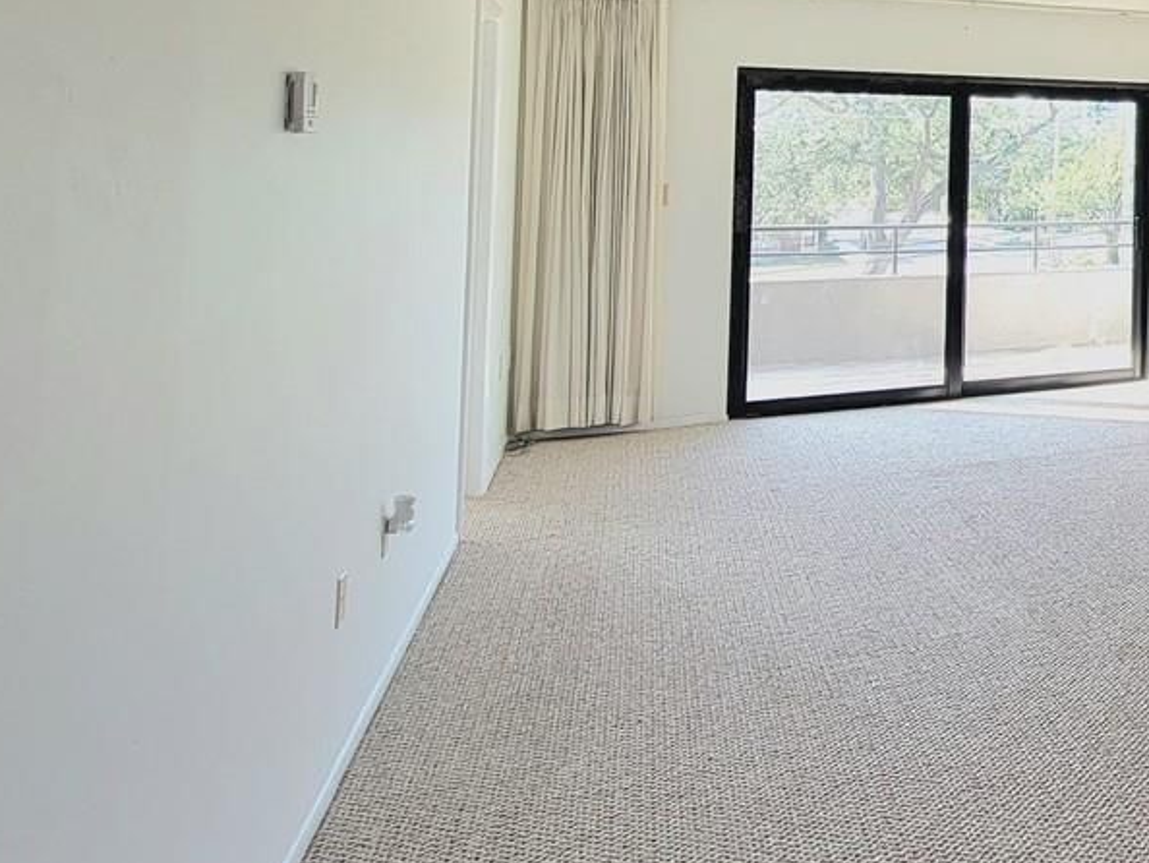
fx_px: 1162
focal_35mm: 35
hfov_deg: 36.5
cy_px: 103
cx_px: 1458
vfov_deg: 38.2
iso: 50
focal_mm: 2.2
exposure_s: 1/60.2
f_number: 2.2
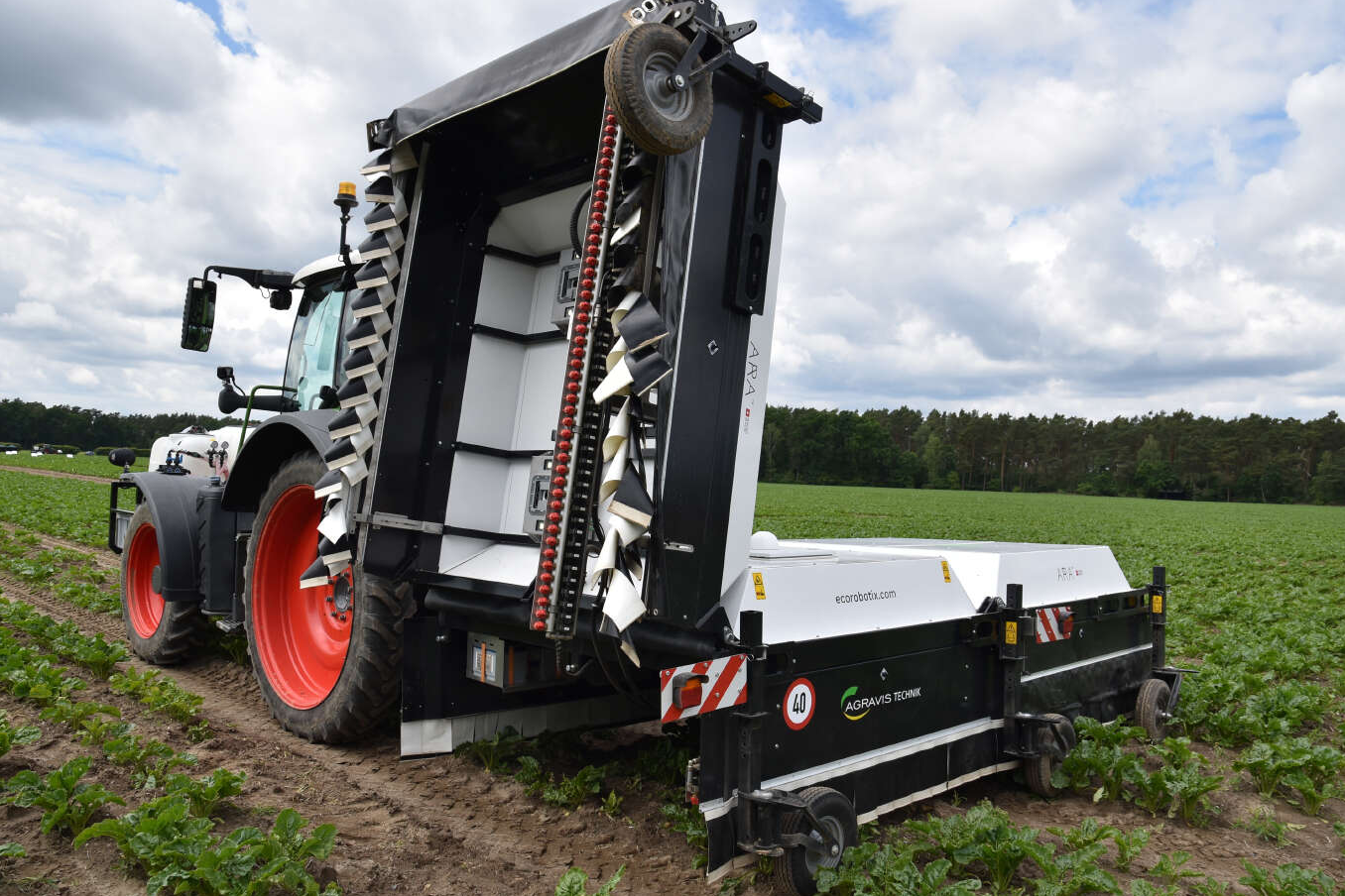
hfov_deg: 68.3
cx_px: 659
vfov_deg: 48.7
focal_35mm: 27
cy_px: 439
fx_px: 991
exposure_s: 1/250
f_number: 8
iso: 100
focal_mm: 17
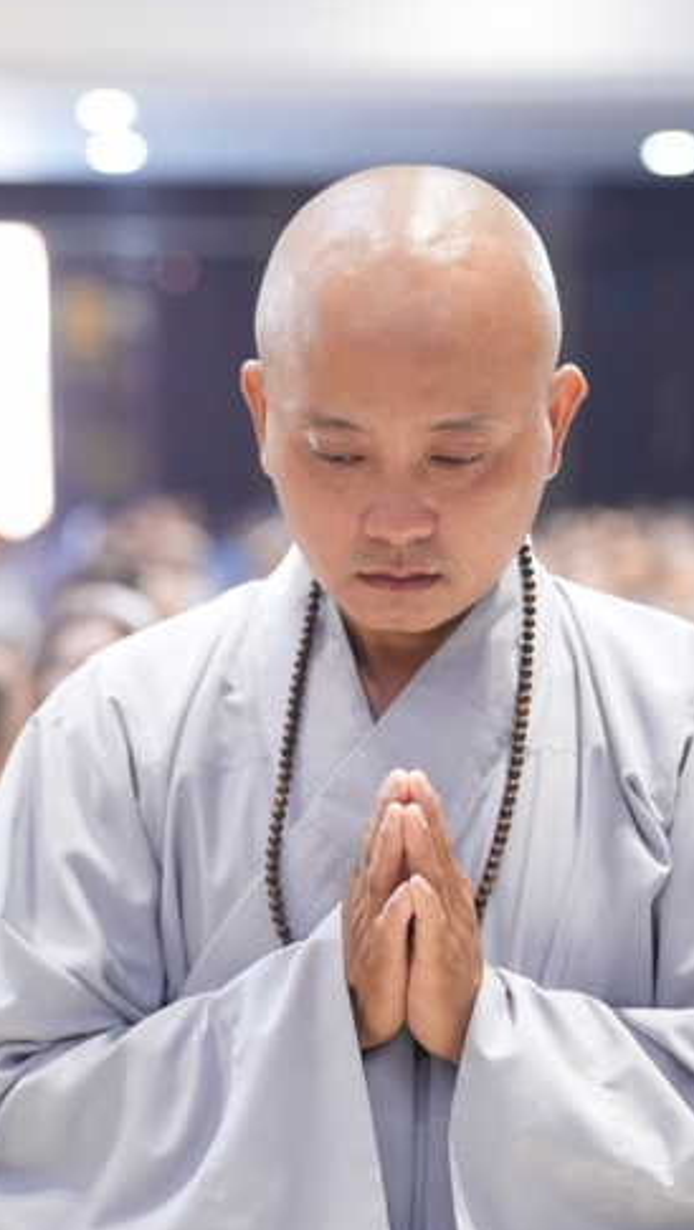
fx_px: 2972
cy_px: 810
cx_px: 371
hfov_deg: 13.3
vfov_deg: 23.3
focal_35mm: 91
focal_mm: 65
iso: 2000
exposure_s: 1/125
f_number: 2.5
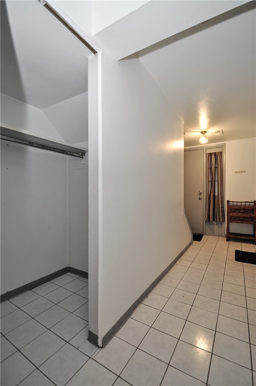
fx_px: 160
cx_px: 128
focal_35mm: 15
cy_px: 193
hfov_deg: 77.2
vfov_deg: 100.5
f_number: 4.5
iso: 320
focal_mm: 10
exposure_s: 1/60
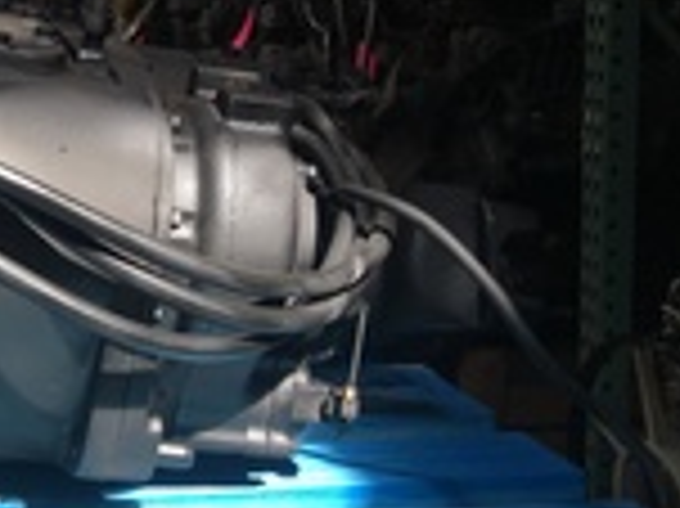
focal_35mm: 77
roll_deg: +2.4
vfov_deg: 19.0
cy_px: 144
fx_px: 1511
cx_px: -189
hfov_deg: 22.8
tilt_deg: -8.1
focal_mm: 4.15
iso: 25
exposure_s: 1/218
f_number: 2.2
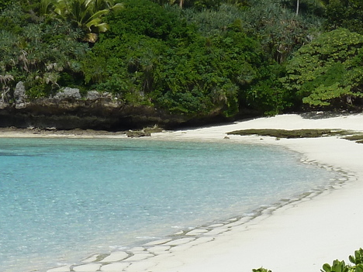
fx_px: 2978
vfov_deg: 5.2
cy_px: 165
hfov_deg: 6.9
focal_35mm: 284
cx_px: -109
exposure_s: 1/500
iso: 80
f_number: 5.6
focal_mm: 13.7
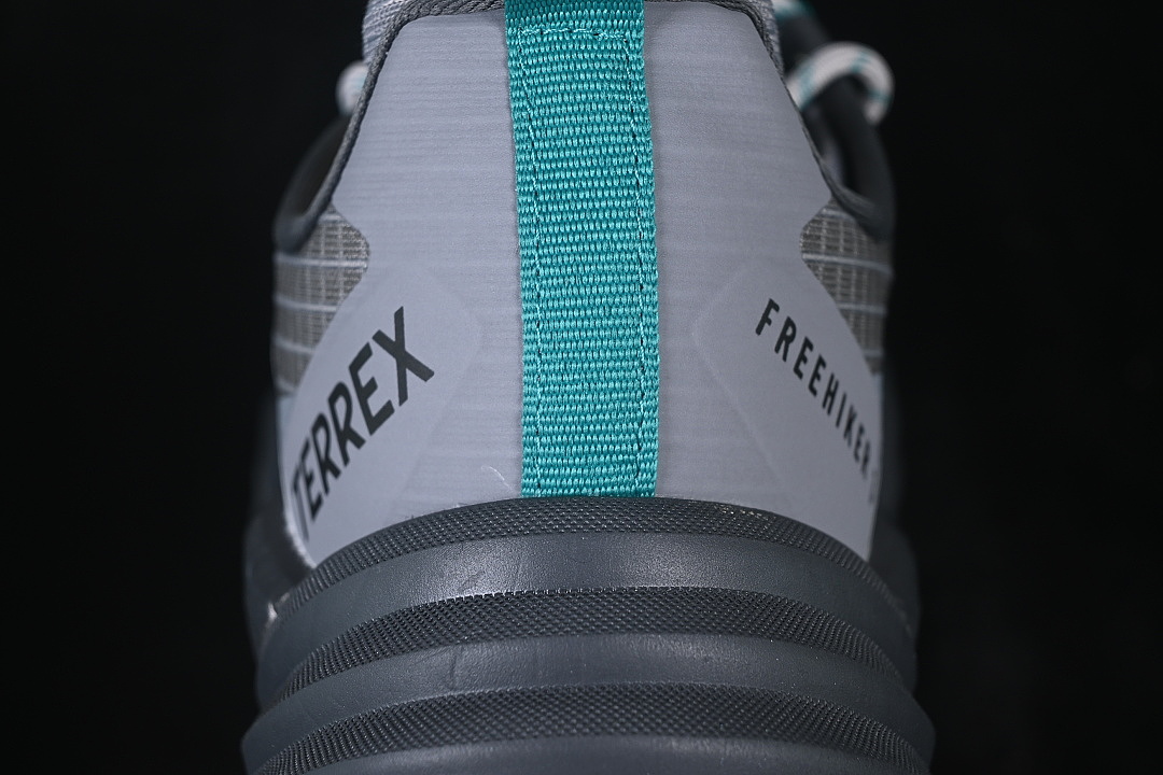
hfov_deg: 27.0
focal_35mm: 75
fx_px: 2423
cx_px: 582
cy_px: 388
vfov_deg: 18.2
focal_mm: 50
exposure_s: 1/60
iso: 160
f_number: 6.3
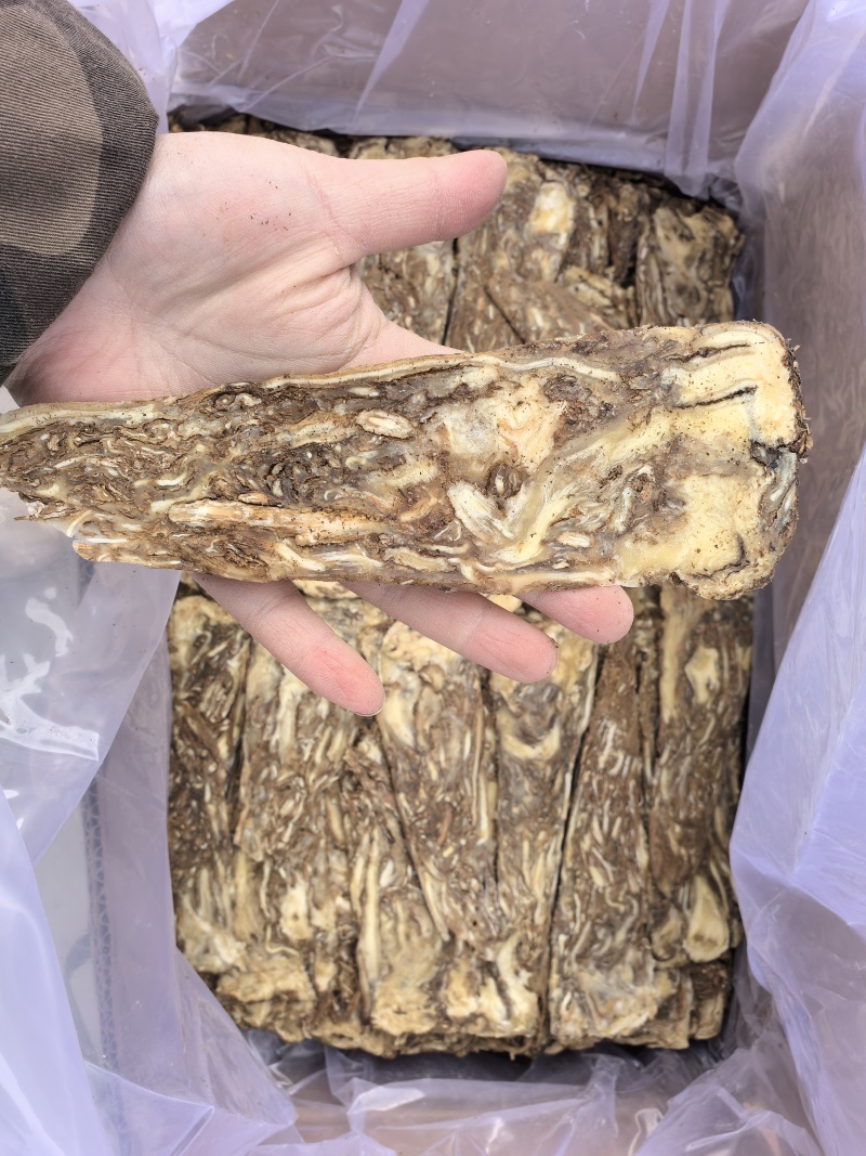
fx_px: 901
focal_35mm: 27
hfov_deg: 51.3
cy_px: 578
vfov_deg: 65.3
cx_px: 433
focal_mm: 6.35
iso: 160
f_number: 4
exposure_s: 1/397
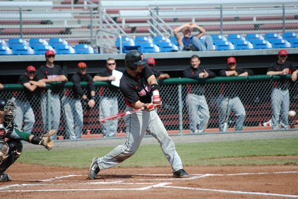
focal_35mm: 300
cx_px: 149
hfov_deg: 6.9
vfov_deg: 4.6
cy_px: 100
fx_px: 2486
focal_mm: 200
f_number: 5.6
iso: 200
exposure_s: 1/1000
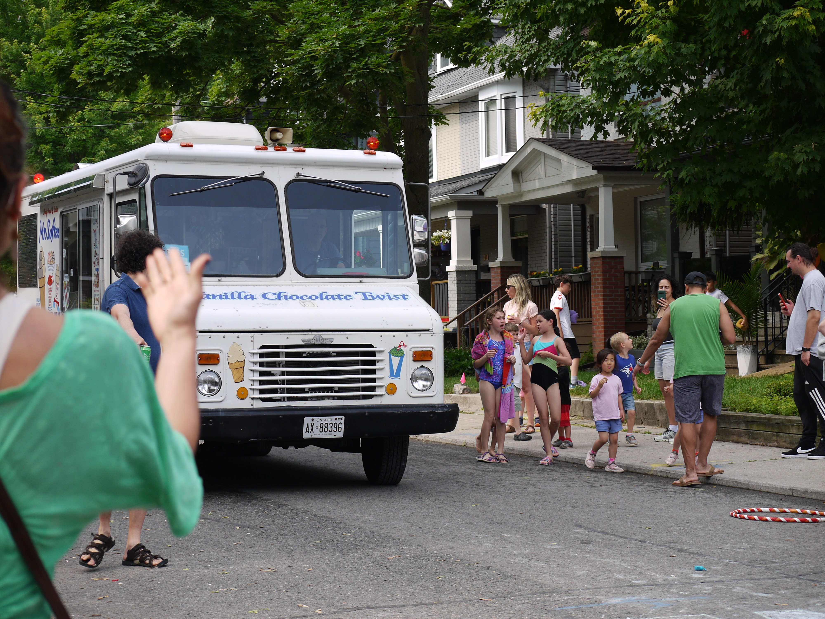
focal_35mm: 70
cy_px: 310
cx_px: 412
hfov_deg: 27.8
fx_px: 1668
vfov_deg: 21.0
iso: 100
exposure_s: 1/320
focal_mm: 35
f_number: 4.5
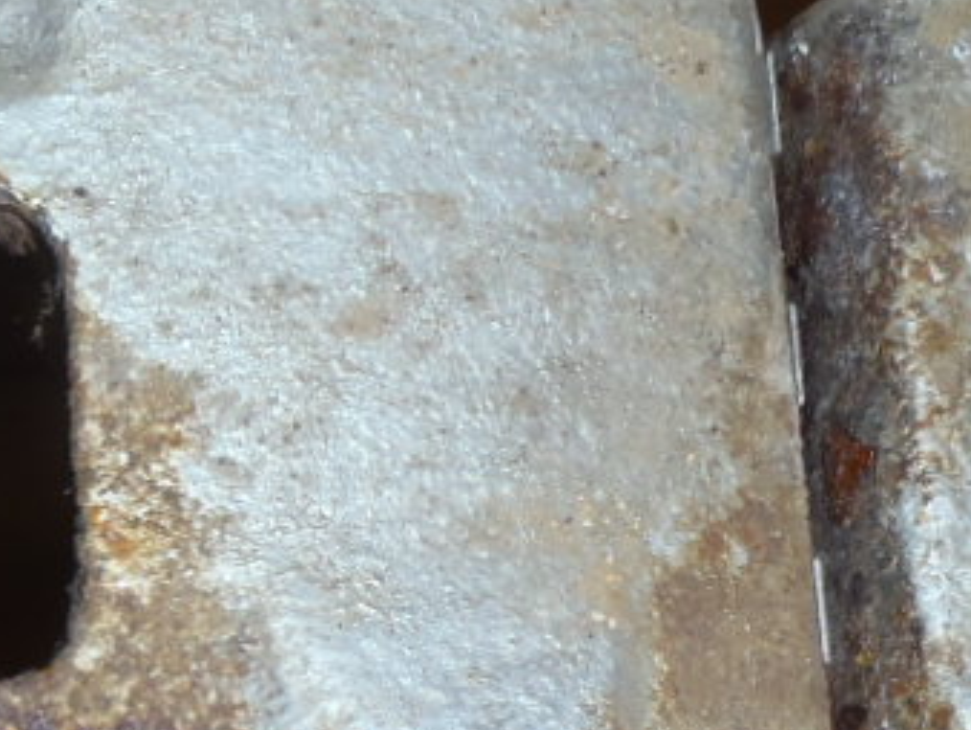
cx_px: -37
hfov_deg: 18.0
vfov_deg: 13.6
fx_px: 2975
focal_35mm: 106
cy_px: 865
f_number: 3.9
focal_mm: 5
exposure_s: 1/30
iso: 100
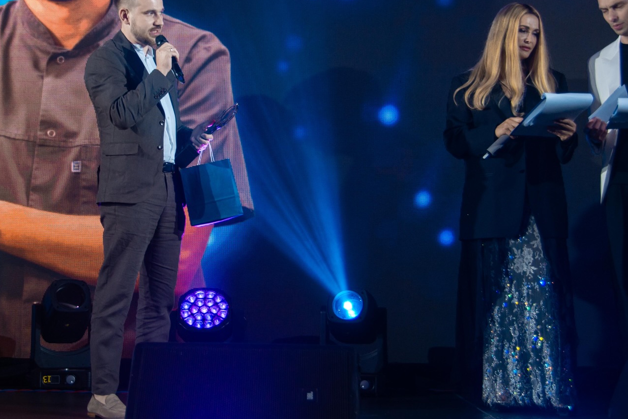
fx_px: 1463
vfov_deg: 16.2
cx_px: 224
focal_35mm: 84
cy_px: 128
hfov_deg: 24.1
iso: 280
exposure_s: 1/125
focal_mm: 31
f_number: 4.8
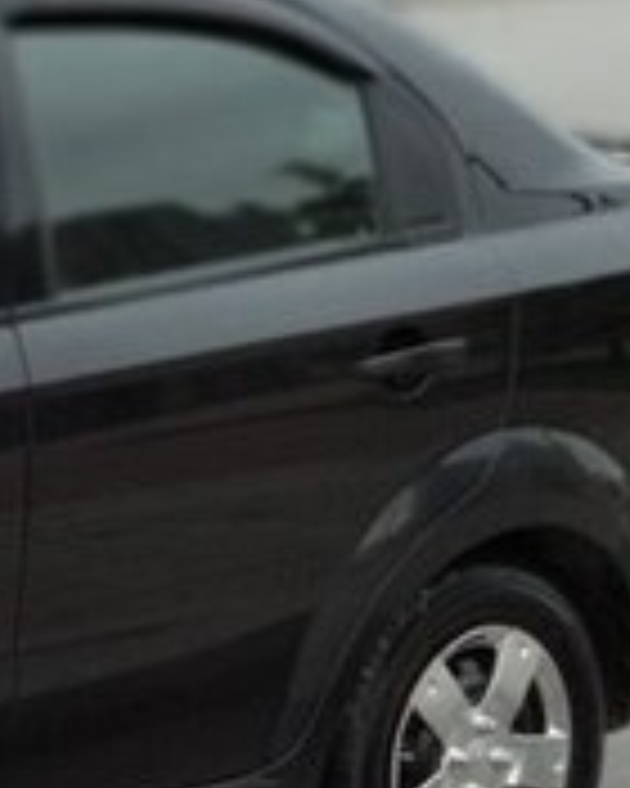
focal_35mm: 191
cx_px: -572
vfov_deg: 10.1
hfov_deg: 7.8
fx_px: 4452
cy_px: 660
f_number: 2.6
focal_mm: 5.99
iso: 100
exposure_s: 1/292
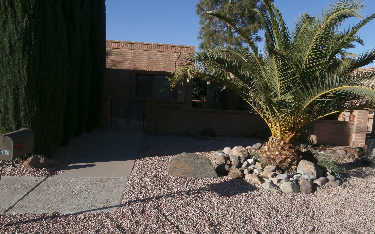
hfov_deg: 70.4
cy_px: 118
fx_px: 266
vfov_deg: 47.6
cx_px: 190
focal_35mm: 26
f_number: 3
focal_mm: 4.2
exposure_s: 1/1000
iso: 100
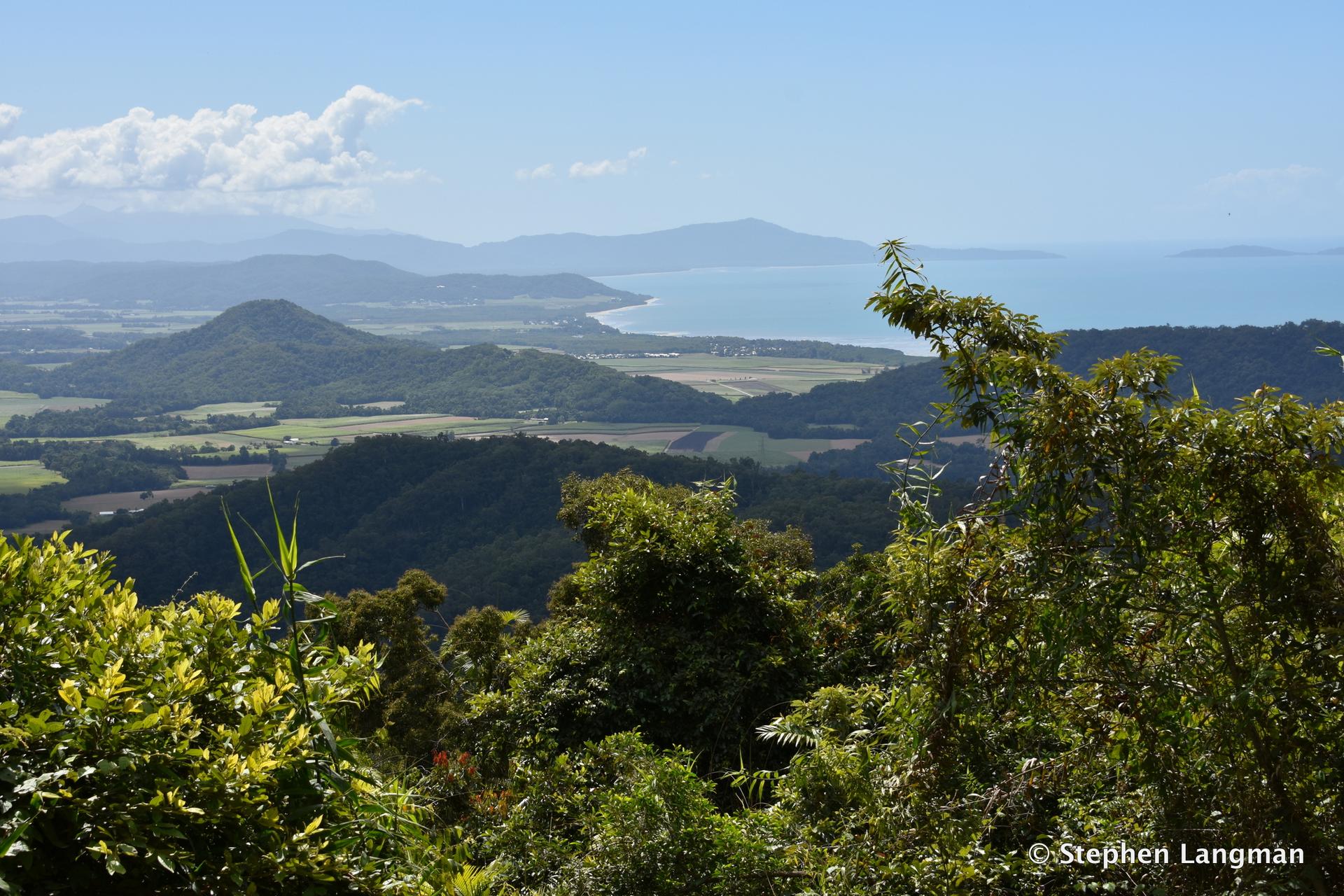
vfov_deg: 18.2
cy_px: 448
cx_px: 672
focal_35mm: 75
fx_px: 2800
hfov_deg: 27.0
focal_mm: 50
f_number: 8
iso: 160
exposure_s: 1/500
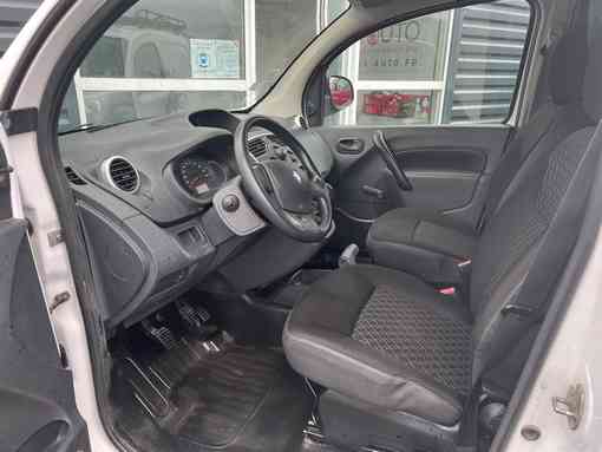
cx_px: 301
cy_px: 226
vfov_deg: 53.1
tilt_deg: -19.2
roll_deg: -0.5
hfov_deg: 67.3
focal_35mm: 26
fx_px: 452
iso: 40
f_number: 1.5
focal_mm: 5.7
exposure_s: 1/228
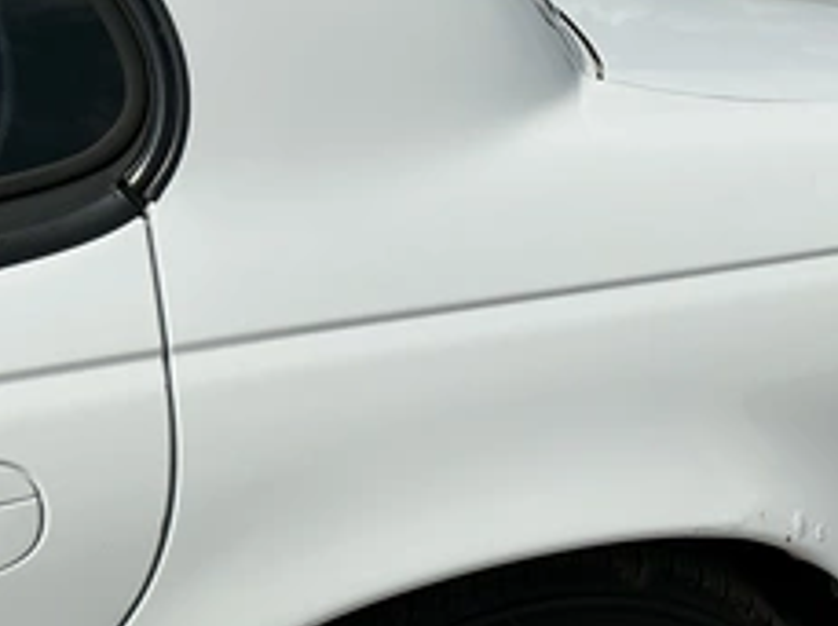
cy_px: 502
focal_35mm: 49
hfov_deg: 36.9
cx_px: 728
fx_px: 1184
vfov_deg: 28.9
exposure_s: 1/5263
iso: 25
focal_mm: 3
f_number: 1.8
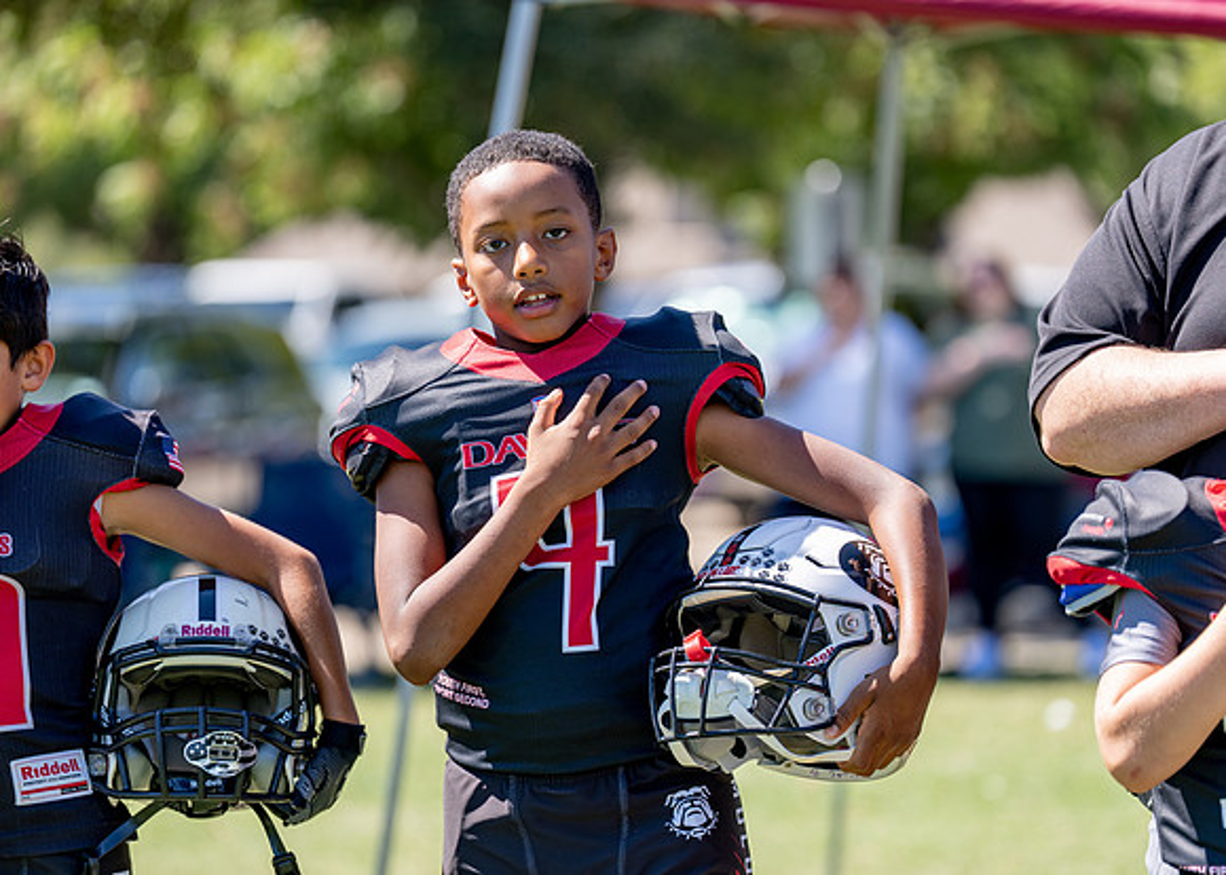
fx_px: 5803
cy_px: 461
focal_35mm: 167
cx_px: 611
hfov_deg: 12.1
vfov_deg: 8.6
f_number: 2.8
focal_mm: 144
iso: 100
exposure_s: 1/1000
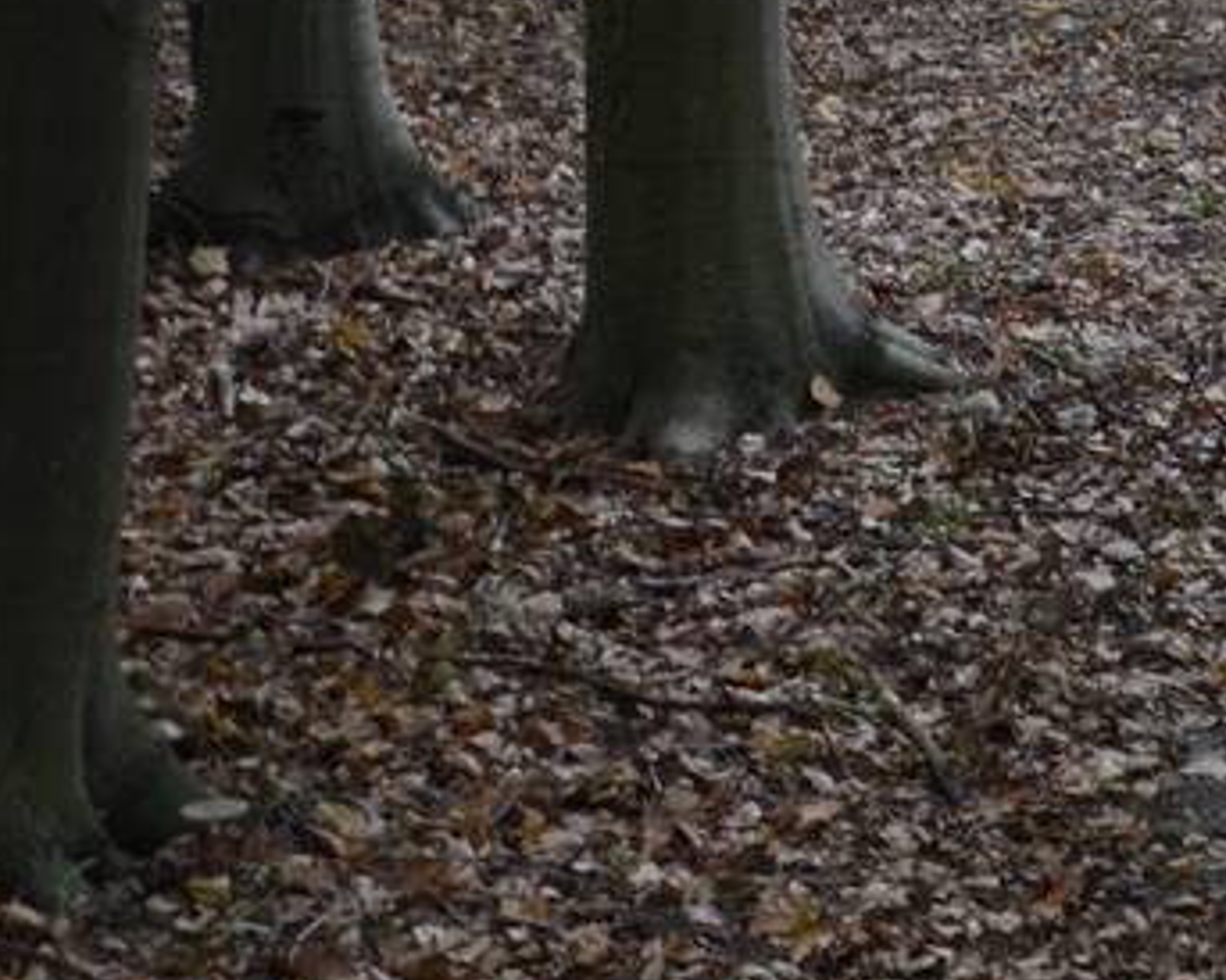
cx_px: 2838
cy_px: -275
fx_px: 4279
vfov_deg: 12.7
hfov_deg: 12.9
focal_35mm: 118
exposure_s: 1/6
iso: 400
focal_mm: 18
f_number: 11
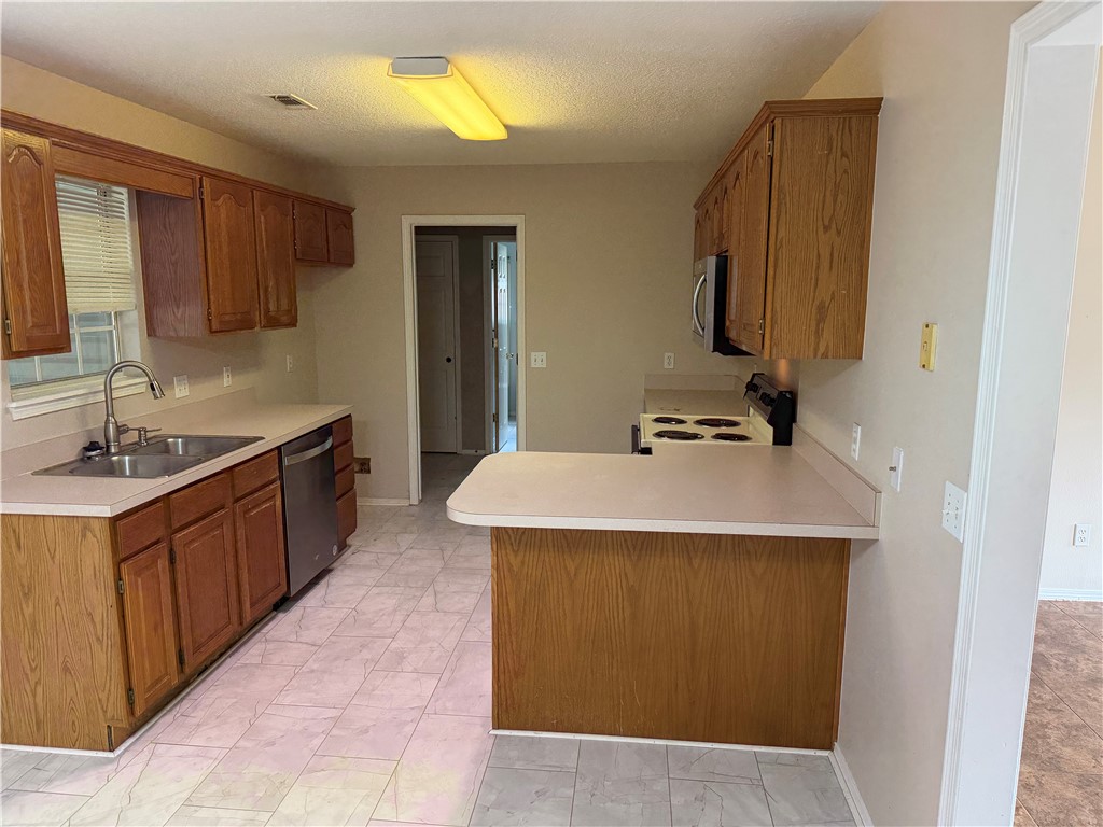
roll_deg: +0.1
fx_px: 765
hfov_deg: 71.6
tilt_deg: -9.2
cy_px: 414
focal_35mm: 24
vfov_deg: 56.8
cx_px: 552
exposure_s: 1/120
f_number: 1.78
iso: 320
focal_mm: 6.76
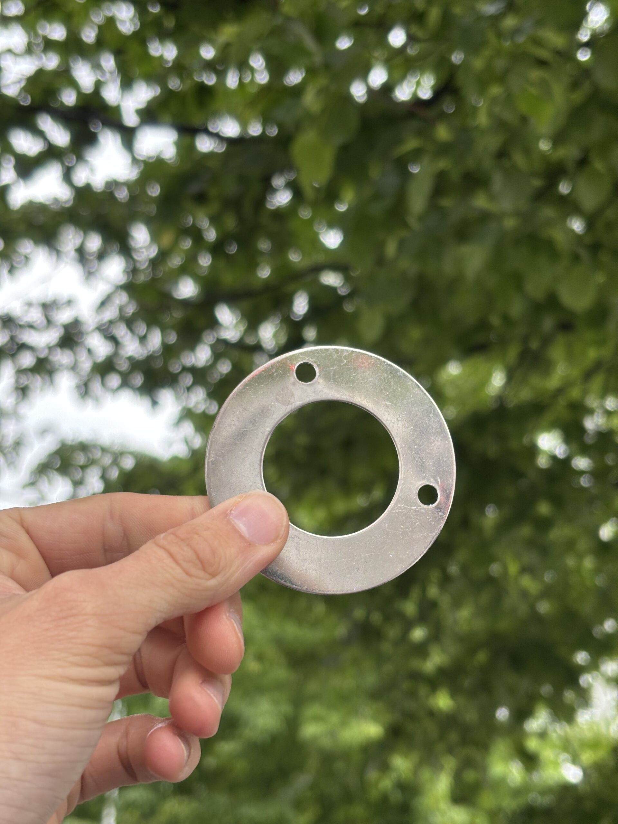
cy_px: 412
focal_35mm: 52
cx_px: 309
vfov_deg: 36.8
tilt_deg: +20.3
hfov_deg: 28.0
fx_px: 1238
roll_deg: -3.2
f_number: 1.6
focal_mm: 5.96
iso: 50
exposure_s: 1/79
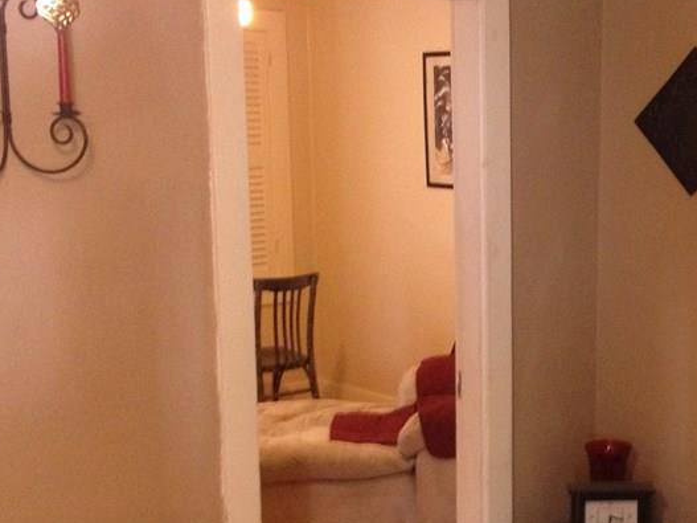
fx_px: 1369
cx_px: 593
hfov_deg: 27.8
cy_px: 327
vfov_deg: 21.6
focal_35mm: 68
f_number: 2.4
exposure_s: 1/15
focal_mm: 4.28
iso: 400
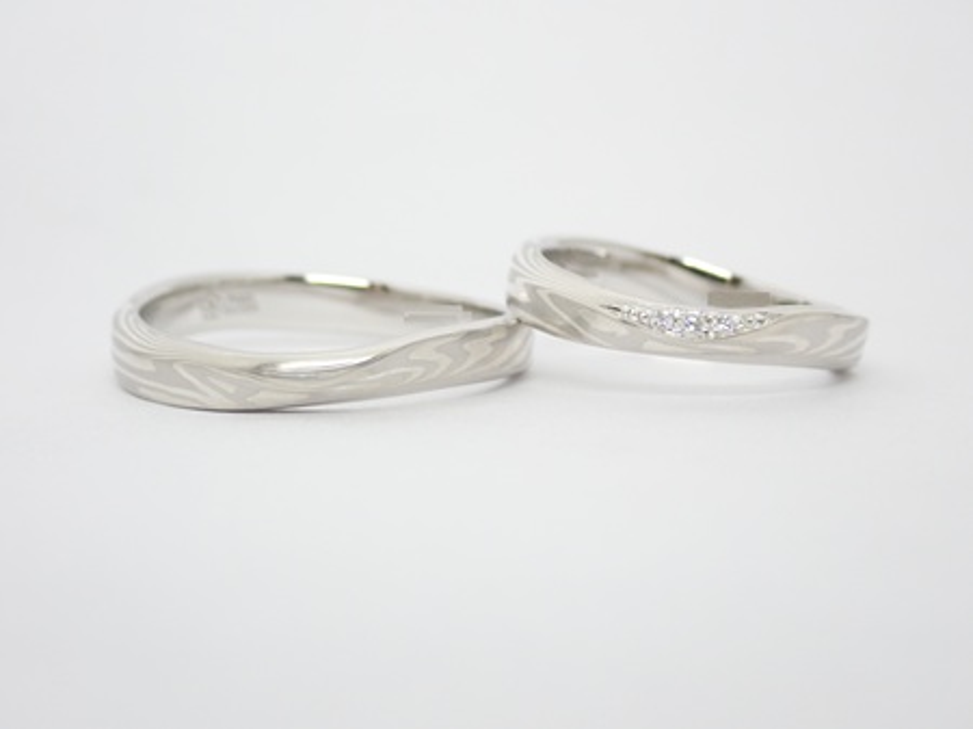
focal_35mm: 77
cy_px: 364
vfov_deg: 19.1
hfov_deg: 25.3
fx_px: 2163
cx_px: 486
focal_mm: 13.65
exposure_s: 1/100
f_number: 4.1
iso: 200
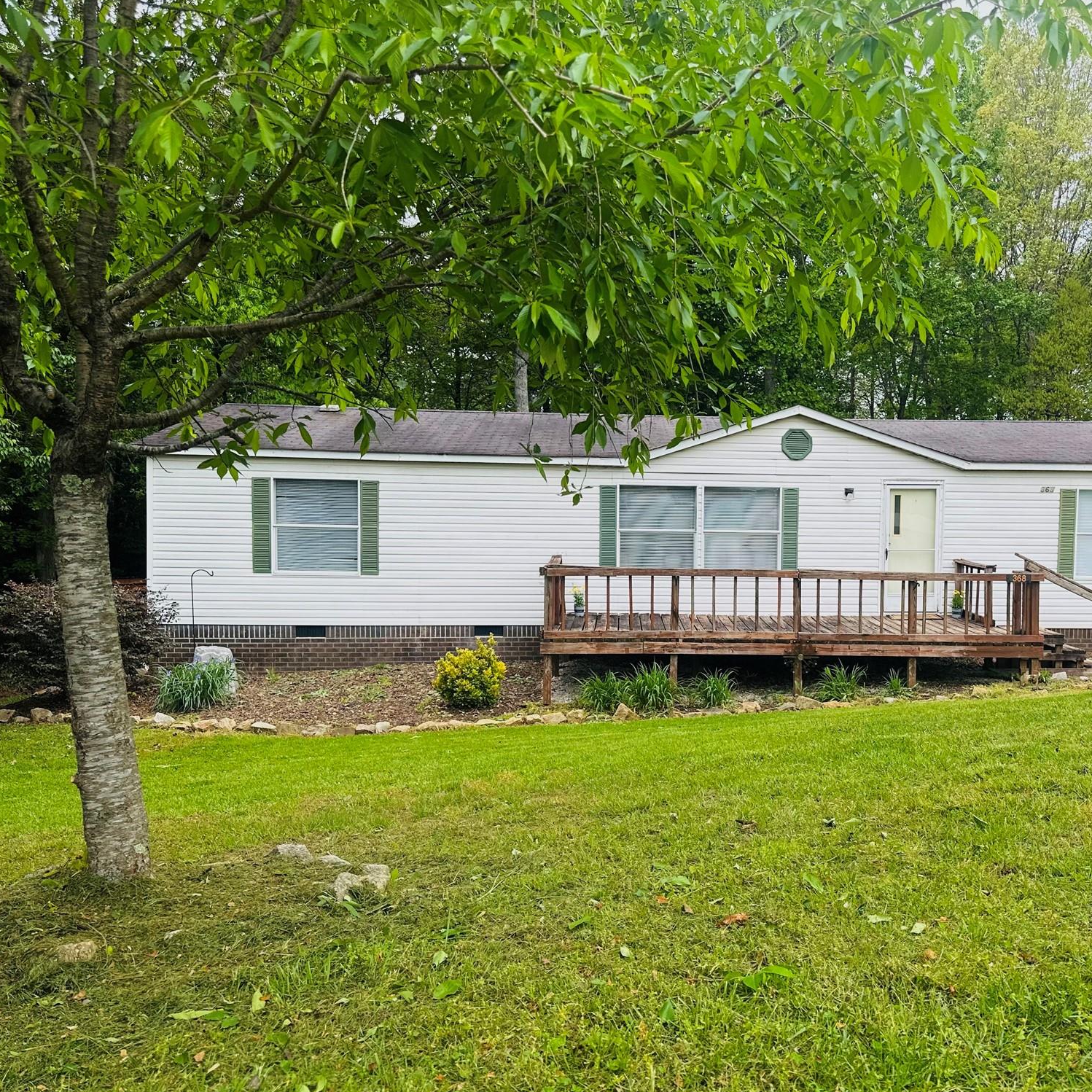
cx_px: 707
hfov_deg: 54.7
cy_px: 554
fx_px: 1035
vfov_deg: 55.6
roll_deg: -0.7
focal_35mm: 29
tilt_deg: -3.4
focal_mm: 6.86
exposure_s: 1/879
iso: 80
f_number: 1.78
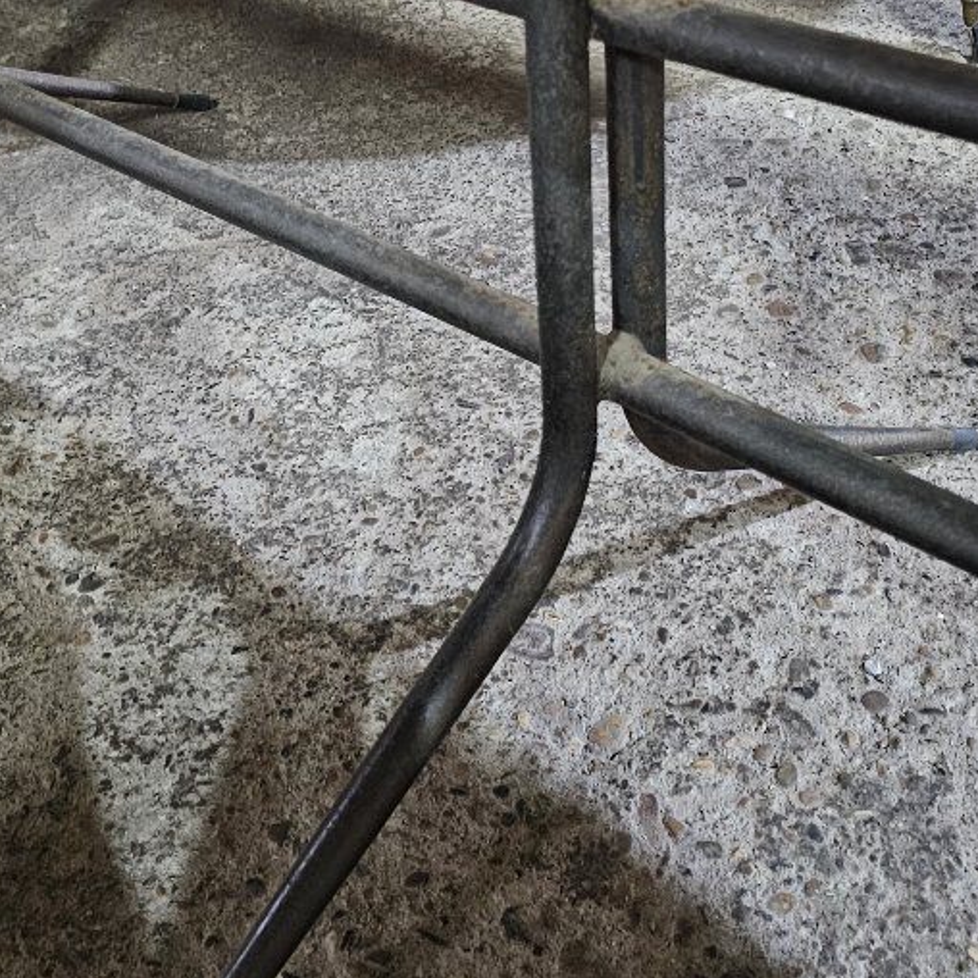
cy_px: 198
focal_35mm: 48
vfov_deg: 34.3
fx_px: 1534
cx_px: 541
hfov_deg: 35.3
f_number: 1.7
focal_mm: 6.3
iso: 800
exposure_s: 1/25
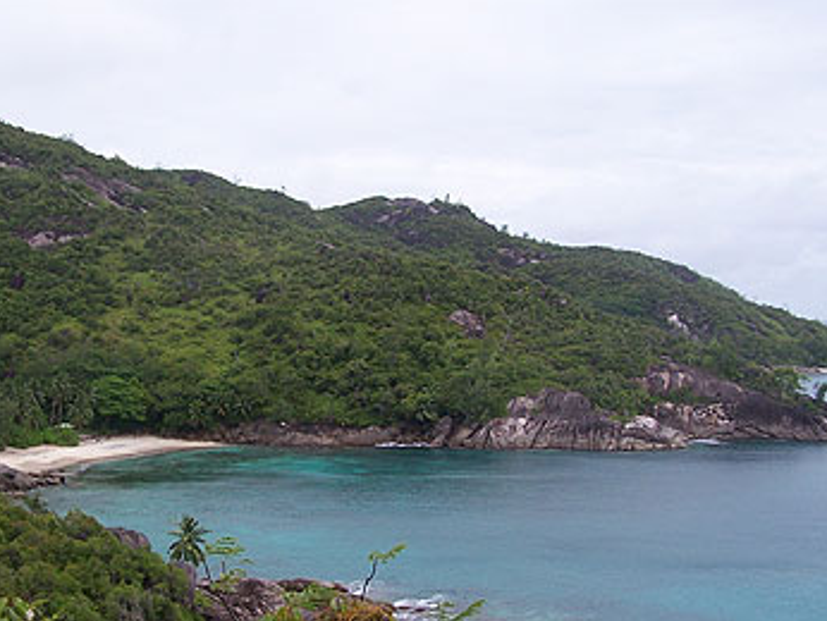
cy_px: 399
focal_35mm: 52
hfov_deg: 36.7
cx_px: 356
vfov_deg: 27.9
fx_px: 1243
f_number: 2.8
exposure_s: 1/1000
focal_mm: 6.7
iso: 80
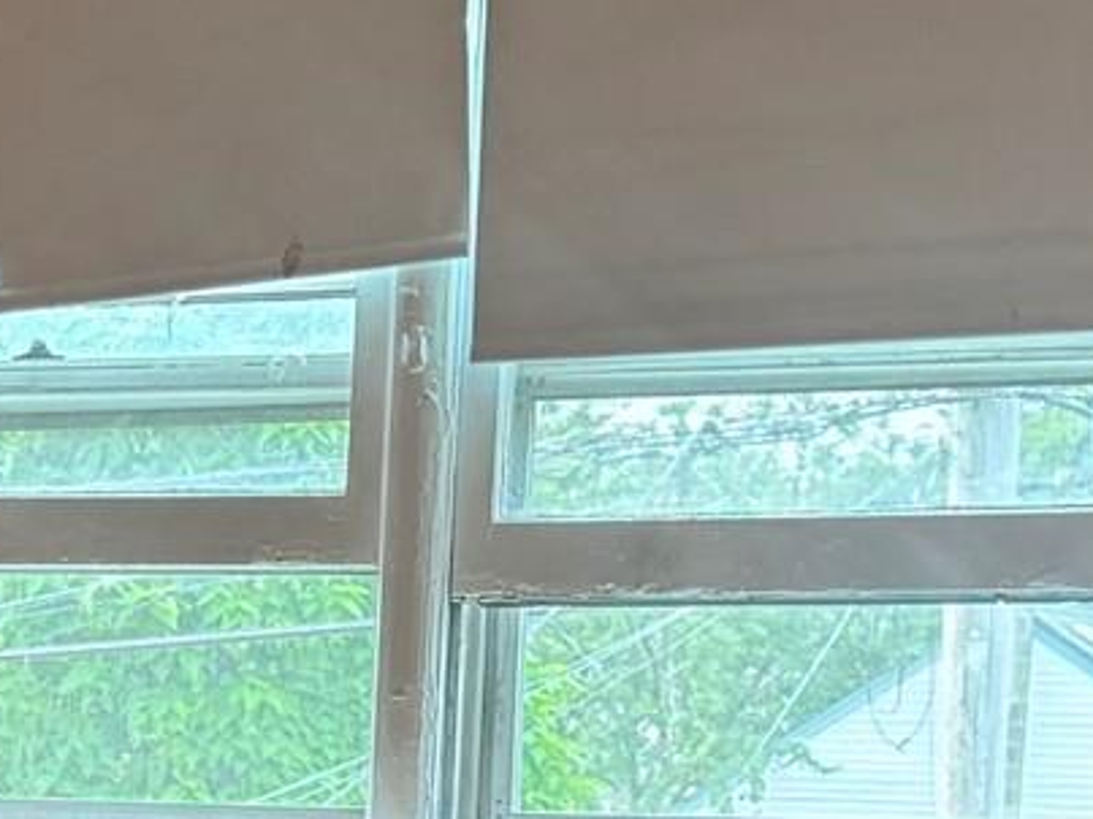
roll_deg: -1.1
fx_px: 3851
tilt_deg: -9.6
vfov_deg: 11.5
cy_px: 1321
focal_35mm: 122
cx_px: -127
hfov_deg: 15.7
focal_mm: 6.76
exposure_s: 1/120
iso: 200
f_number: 1.78
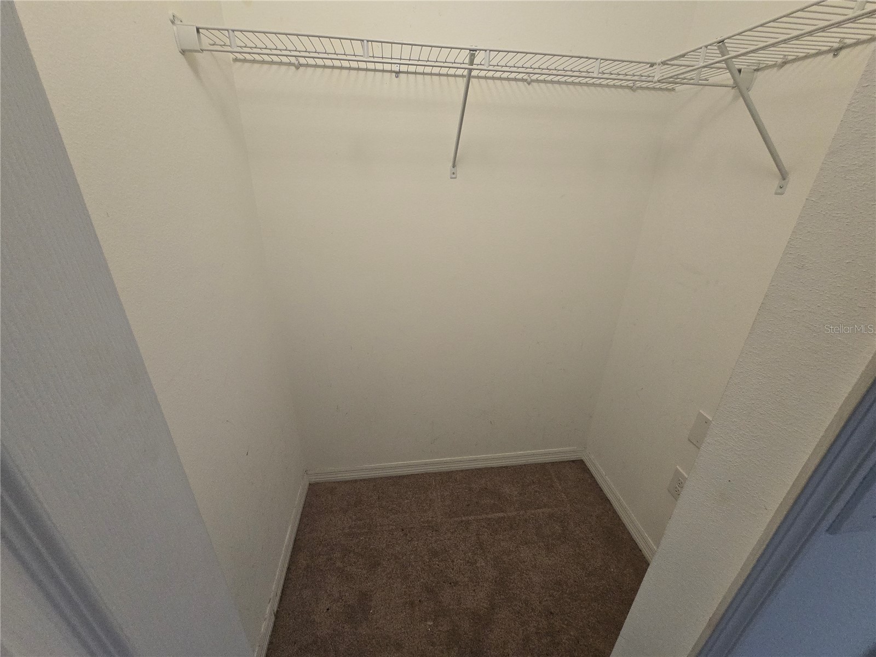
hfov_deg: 106.2
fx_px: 329
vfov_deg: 89.9
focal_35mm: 13
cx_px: 438
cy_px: 328
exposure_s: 1/60
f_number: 2.2
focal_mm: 2.2
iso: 400
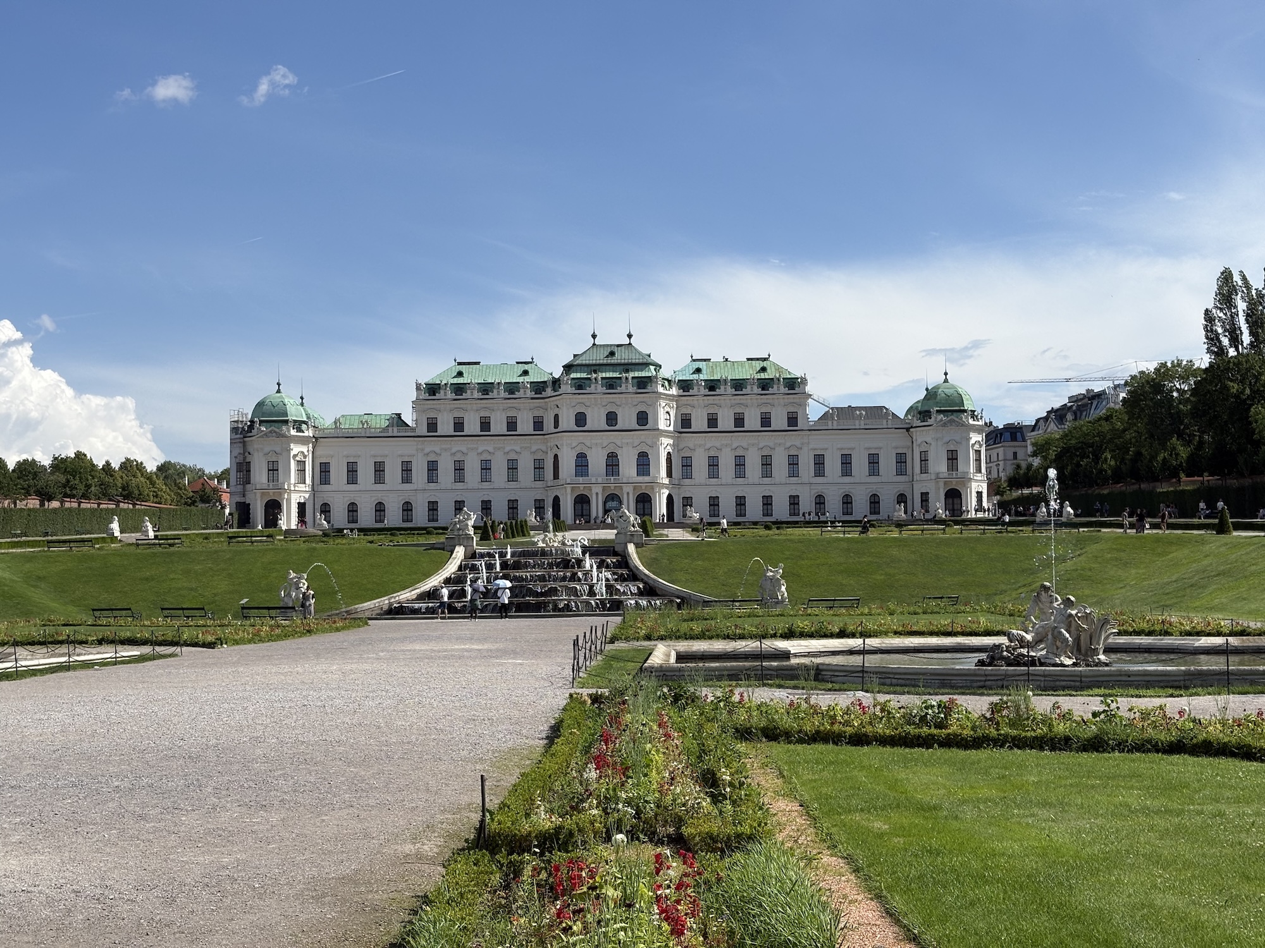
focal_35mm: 52
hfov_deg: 36.8
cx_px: 632
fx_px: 1900
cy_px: 474
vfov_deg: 28.0
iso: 32
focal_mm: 5.96
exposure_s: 1/4630
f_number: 1.6
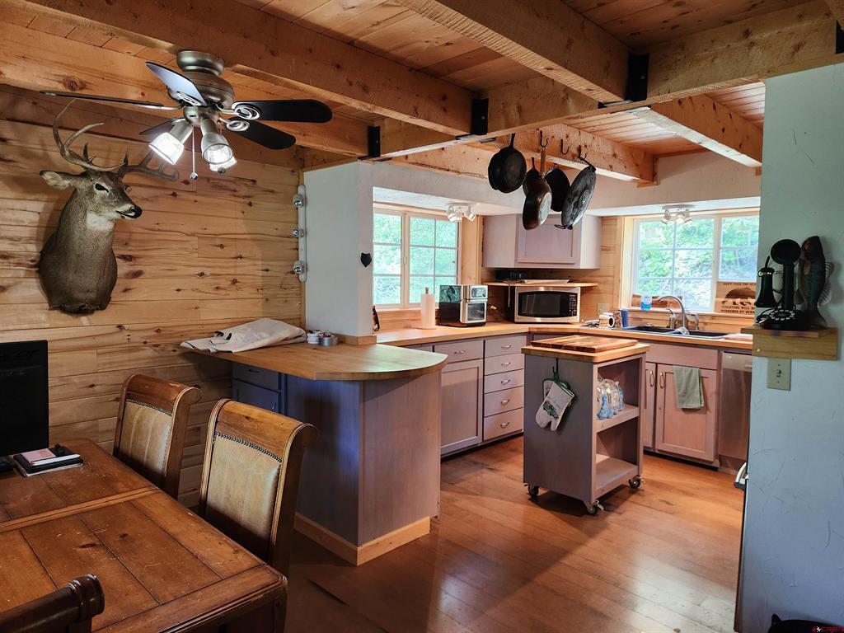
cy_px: 316
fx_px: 561
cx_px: 422
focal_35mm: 23
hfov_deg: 73.9
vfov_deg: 58.9
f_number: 1.8
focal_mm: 5.4
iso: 250
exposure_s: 1/120
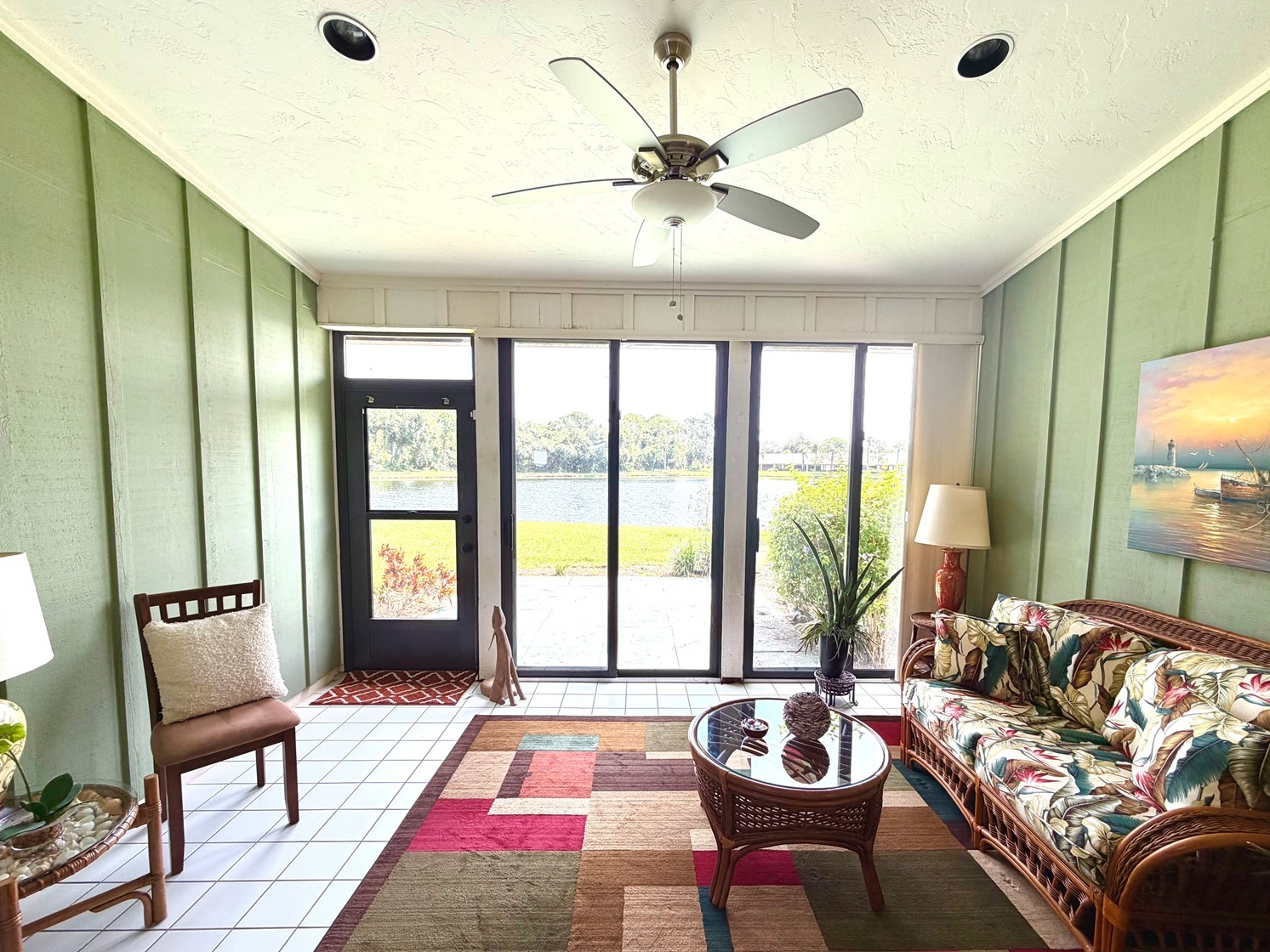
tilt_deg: -5.2
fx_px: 550
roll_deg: -0.2
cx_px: 656
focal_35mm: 15
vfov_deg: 81.7
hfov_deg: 98.1
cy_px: 507
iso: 64
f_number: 2.2
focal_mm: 2.22
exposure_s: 1/121
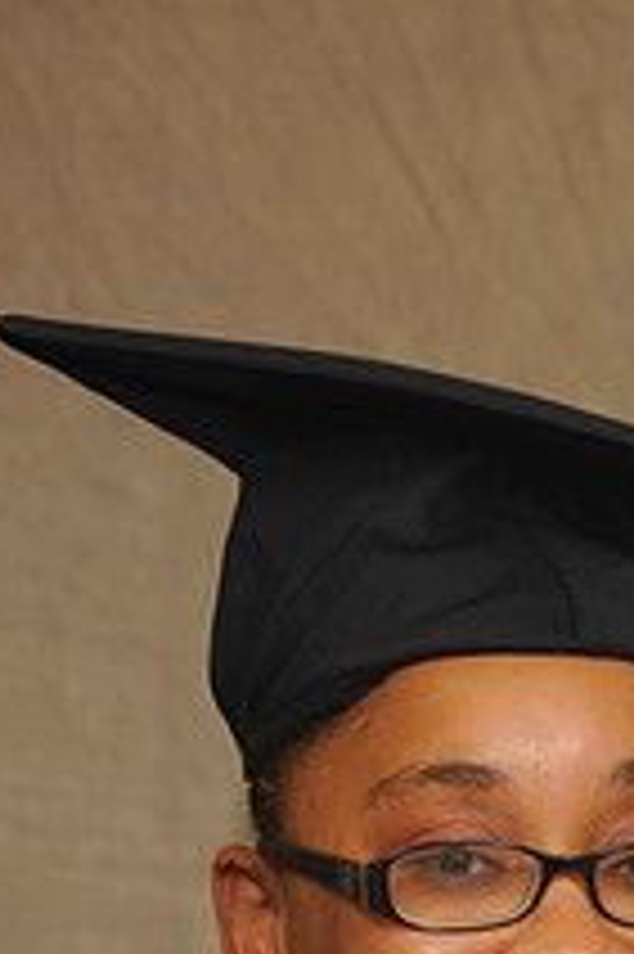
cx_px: 465
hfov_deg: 4.8
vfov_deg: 7.2
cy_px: 994
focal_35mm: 286
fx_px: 7567
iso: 200
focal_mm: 90
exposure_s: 1/60
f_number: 6.3
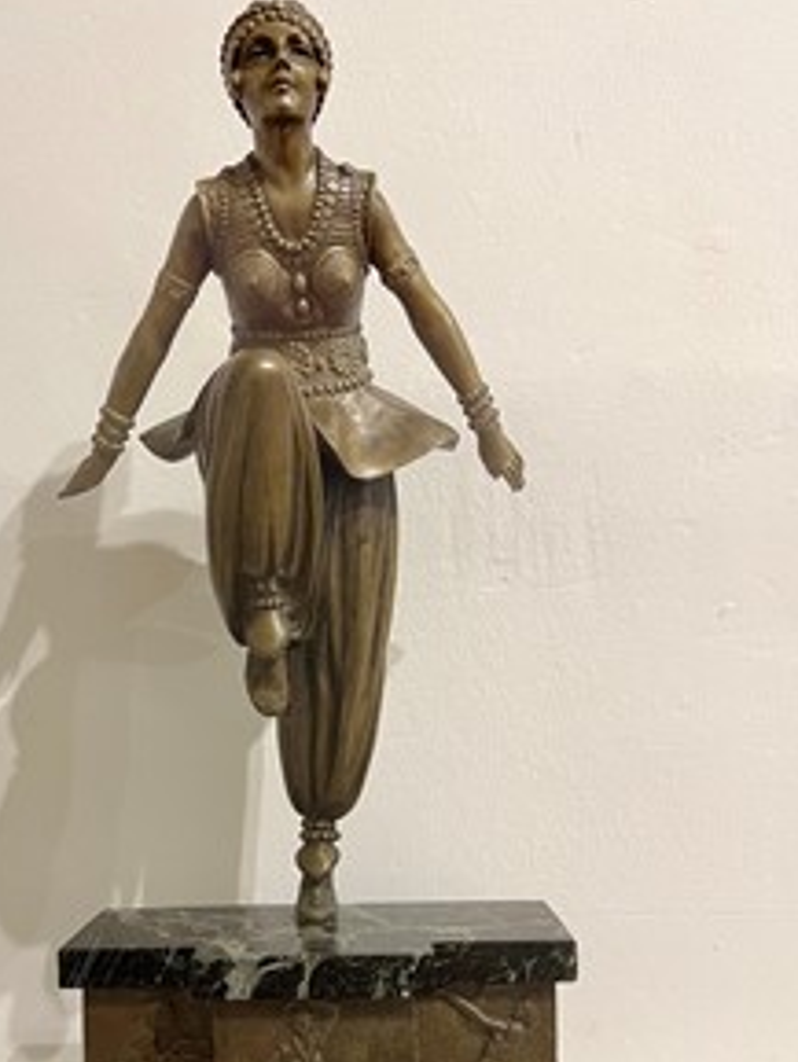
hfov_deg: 39.4
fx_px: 1106
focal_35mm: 36
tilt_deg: -2.1
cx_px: 294
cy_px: 691
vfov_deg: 50.6
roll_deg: +1.0
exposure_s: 1/50
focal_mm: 5.1
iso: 100
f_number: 1.6
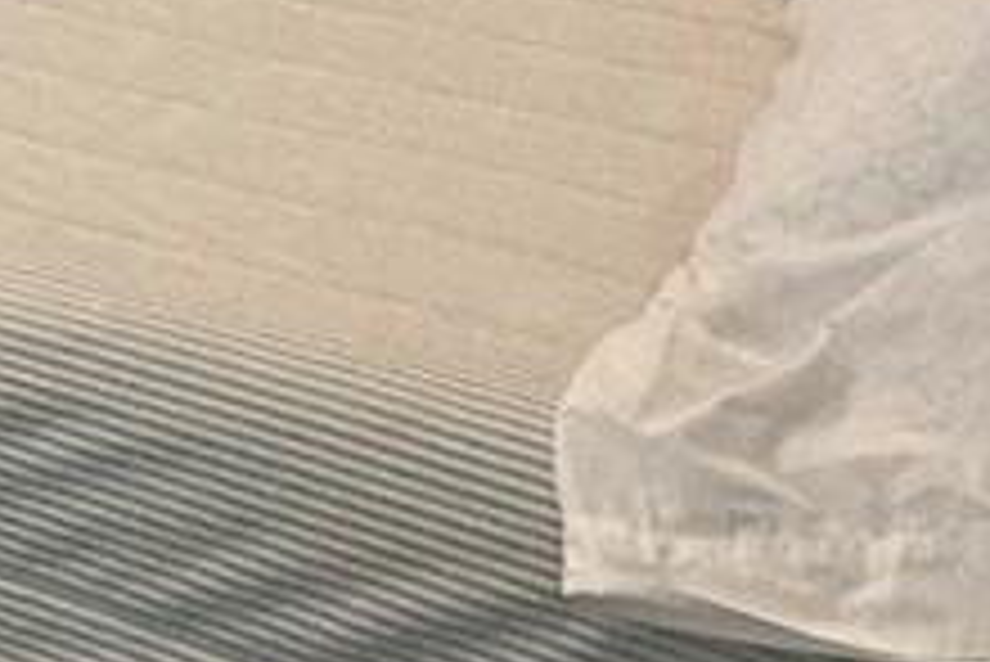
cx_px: -945
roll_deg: +0.6
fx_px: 2917
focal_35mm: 106
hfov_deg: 15.6
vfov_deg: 11.7
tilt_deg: -7.3
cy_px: -608
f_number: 2.2
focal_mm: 2.22
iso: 125
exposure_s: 1/120
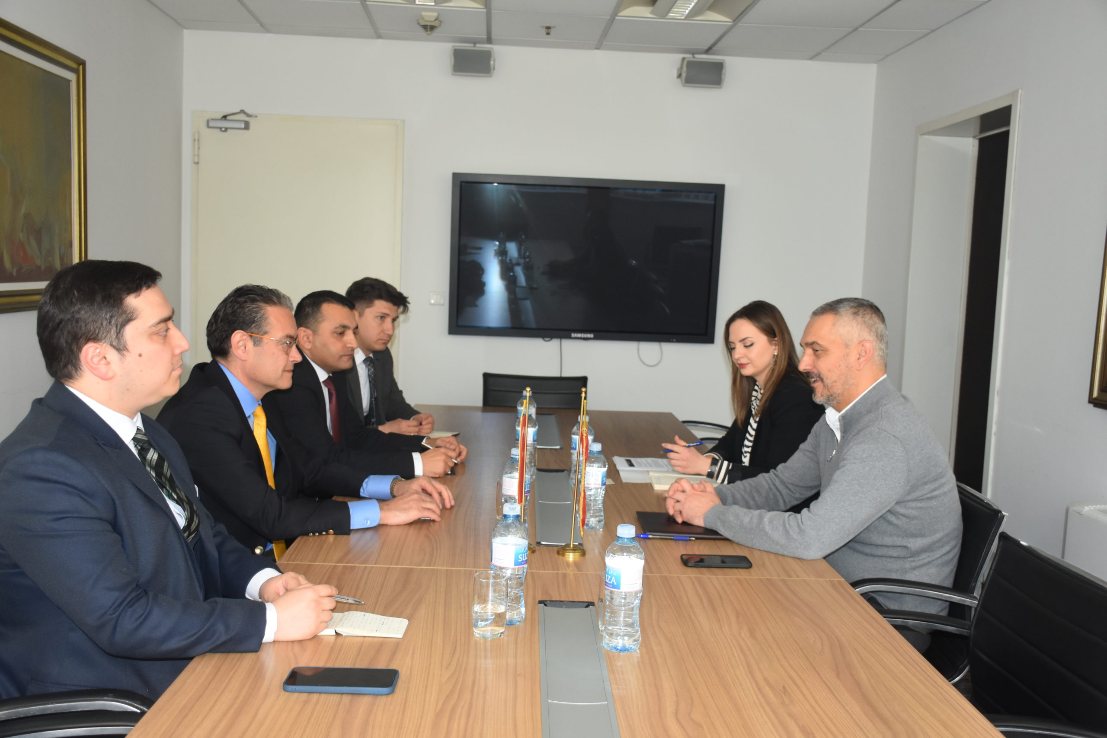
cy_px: 369
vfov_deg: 38.4
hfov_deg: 55.1
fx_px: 1061
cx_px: 554
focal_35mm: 34
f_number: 5
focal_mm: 23
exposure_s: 1/100
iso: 800
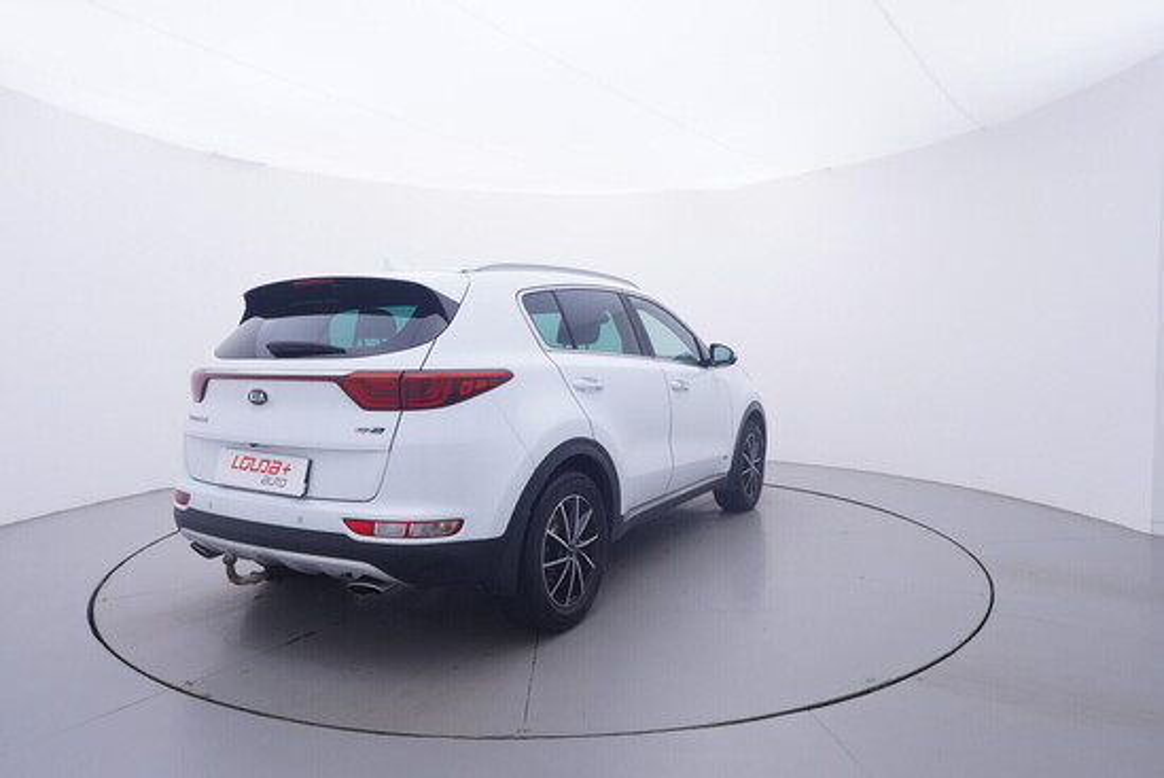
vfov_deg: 56.2
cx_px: 582
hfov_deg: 77.3
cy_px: 389
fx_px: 728
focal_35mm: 22
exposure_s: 1/80
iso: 200
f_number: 5
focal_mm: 15
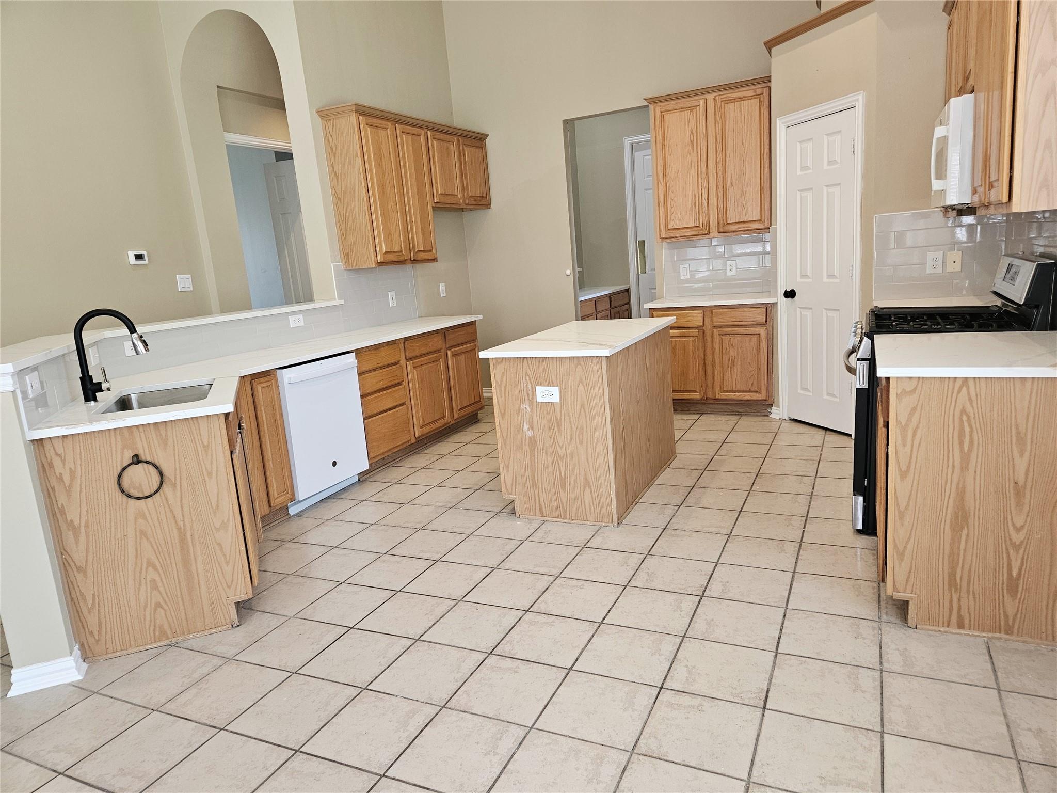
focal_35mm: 23
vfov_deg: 58.9
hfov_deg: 73.9
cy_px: 396
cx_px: 528
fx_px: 702
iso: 200
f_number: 1.8
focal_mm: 5.4
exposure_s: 1/120
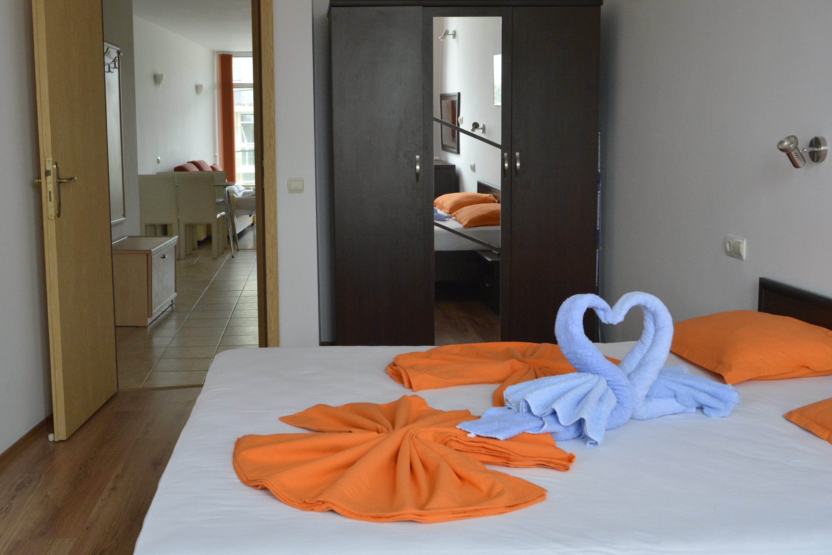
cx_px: 363
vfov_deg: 31.9
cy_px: 243
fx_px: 971
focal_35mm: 42
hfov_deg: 46.3
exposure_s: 1/200
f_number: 6.3
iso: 1250
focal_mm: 22
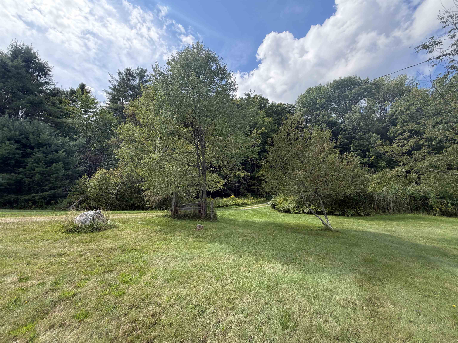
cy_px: 172
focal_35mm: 14
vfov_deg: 85.7
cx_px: 229
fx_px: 185
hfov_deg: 102.1
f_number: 2.2
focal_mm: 2.22
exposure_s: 1/631
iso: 40
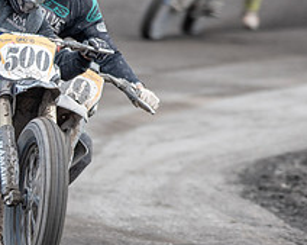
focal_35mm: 1139
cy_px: 110
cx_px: -39
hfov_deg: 1.7
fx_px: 10335
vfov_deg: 1.4
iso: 200
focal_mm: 320
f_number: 5.6
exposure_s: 1/400
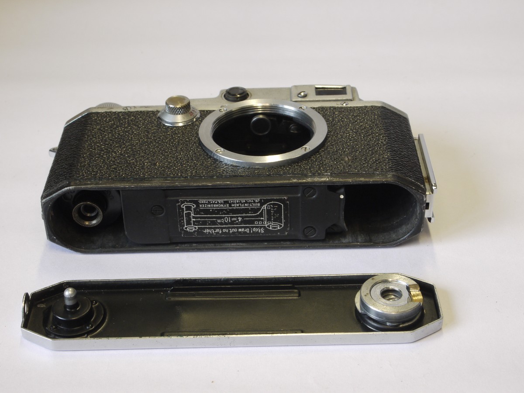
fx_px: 1029
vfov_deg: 21.6
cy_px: 196
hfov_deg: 28.6
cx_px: 262
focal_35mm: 68
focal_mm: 34
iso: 400
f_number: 11
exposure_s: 1/15
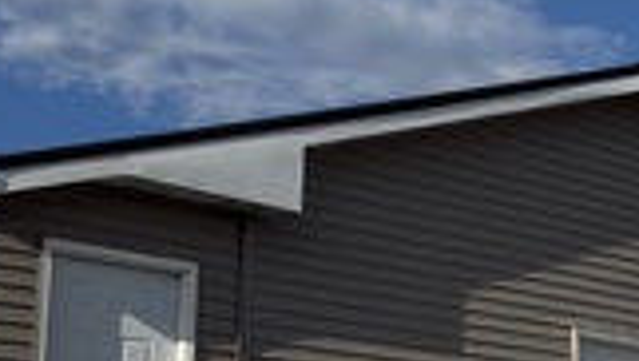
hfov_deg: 19.4
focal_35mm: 108
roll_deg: -0.4
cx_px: 570
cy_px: 214
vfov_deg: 11.3
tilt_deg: +13.5
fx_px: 1832
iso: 80
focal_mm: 6.76
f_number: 1.78
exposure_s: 1/8130
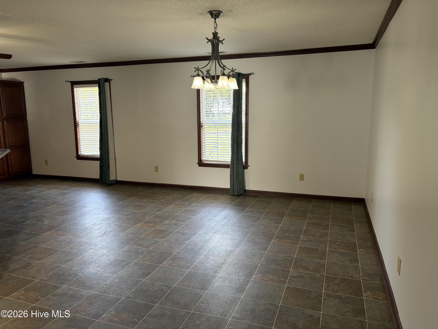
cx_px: 219
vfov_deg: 53.1
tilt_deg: -7.7
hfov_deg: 67.3
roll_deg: +1.7
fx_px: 329
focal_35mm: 26
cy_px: 164
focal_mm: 5.96
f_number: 1.6
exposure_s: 1/120
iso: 200
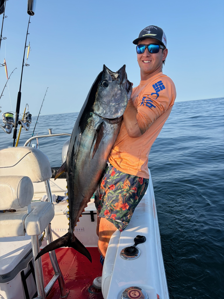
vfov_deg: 67.3
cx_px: 112
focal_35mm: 26
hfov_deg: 53.1
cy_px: 150
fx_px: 224
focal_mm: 5.96
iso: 50
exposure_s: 1/2208
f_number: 1.6
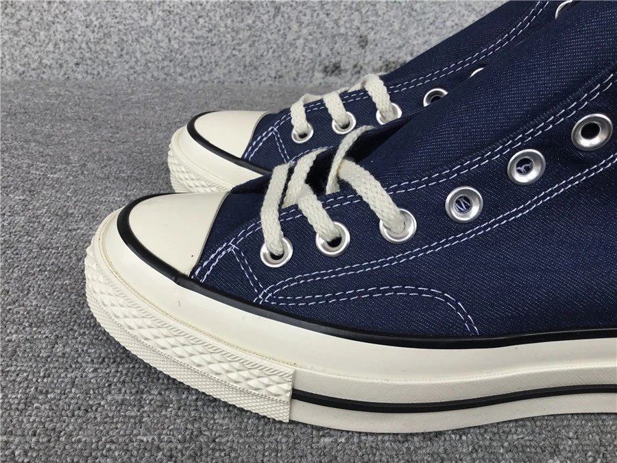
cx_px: 308
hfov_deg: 58.4
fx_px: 553
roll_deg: -2.6
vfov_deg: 45.4
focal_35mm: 31
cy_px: 232
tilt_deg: -30.0
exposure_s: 1/217
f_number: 2.4
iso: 25
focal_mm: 3.3
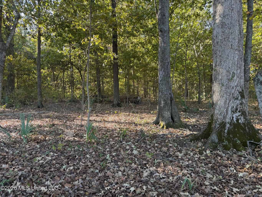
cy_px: 98
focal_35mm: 24
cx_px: 131
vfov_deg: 56.8
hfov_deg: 71.6
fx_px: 182
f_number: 1.8
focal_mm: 6.8
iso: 64
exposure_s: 1/121
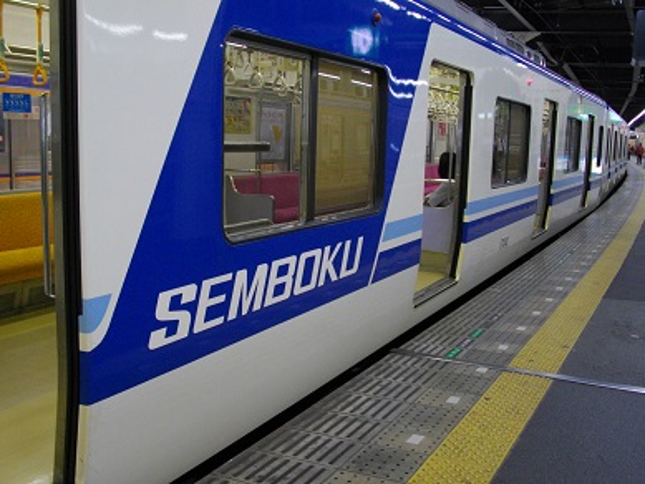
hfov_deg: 46.8
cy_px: 242
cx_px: 322
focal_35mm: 40
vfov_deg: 36.0
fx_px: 746
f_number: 3.2
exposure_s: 1/50
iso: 293
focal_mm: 7.1
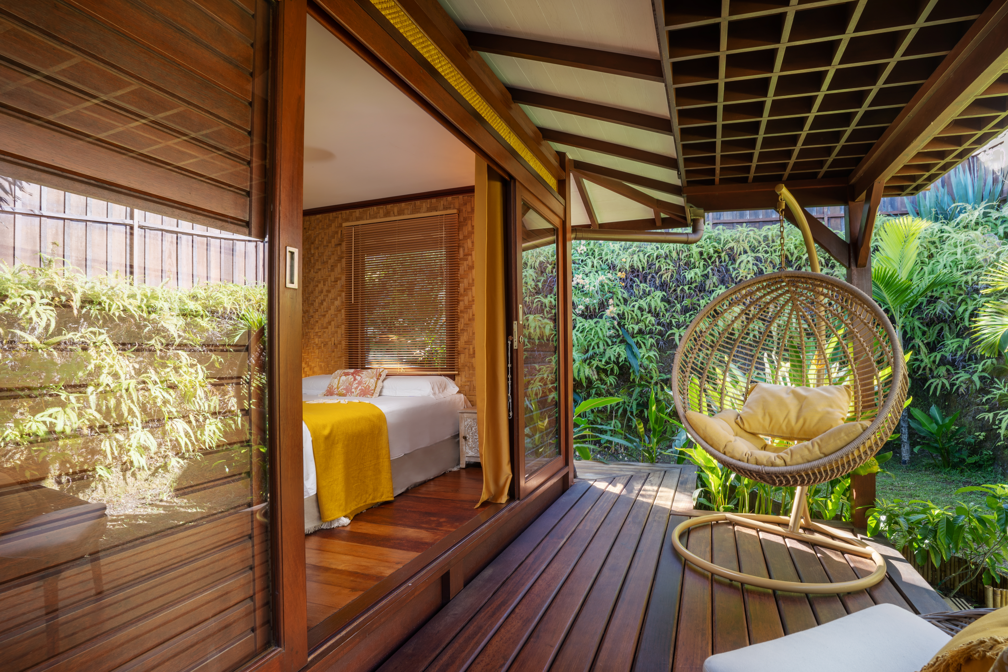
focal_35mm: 17
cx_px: 504
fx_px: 476
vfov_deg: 70.4
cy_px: 336
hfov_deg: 93.3
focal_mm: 17
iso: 100
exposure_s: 1/8
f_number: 11
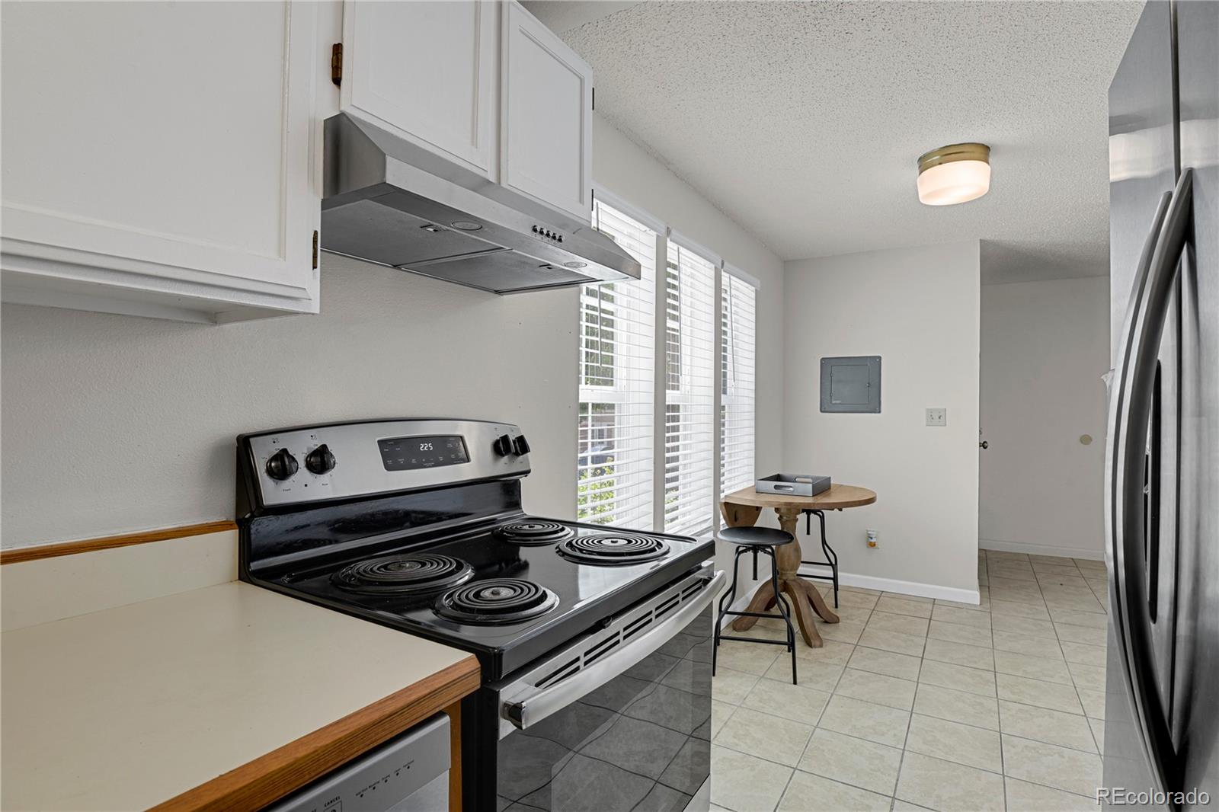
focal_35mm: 17
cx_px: 610
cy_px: 406
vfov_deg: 70.4
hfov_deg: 93.3
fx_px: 575
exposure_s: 1/1.25
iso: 250
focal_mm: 17
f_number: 8
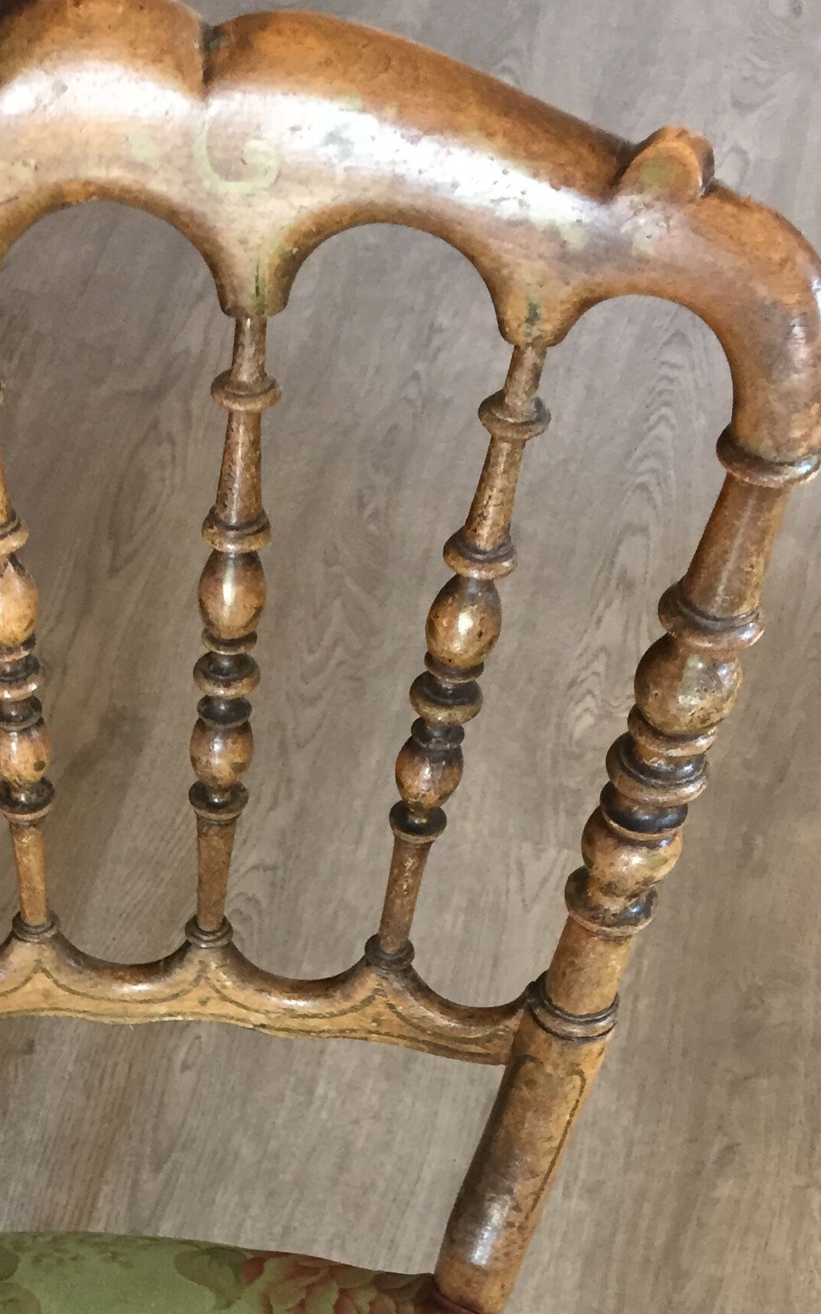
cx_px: 45
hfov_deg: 21.7
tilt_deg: -56.0
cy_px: 1181
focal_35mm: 58
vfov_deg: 33.3
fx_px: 2077
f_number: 2.2
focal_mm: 4.15
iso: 160
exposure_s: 1/33
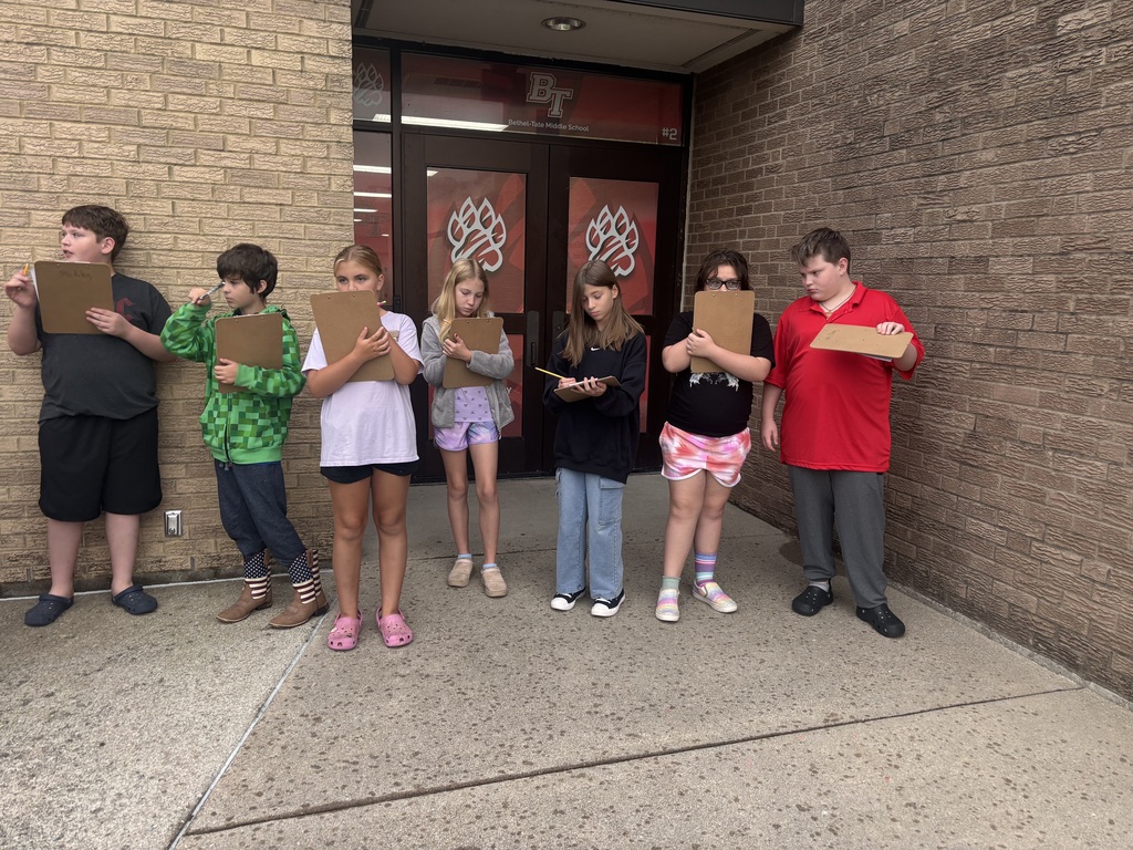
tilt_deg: -8.9
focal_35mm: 26
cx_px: 566
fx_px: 851
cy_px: 425
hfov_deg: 67.3
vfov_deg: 53.1
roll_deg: -2.9
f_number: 1.6
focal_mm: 5.96
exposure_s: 1/78
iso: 125
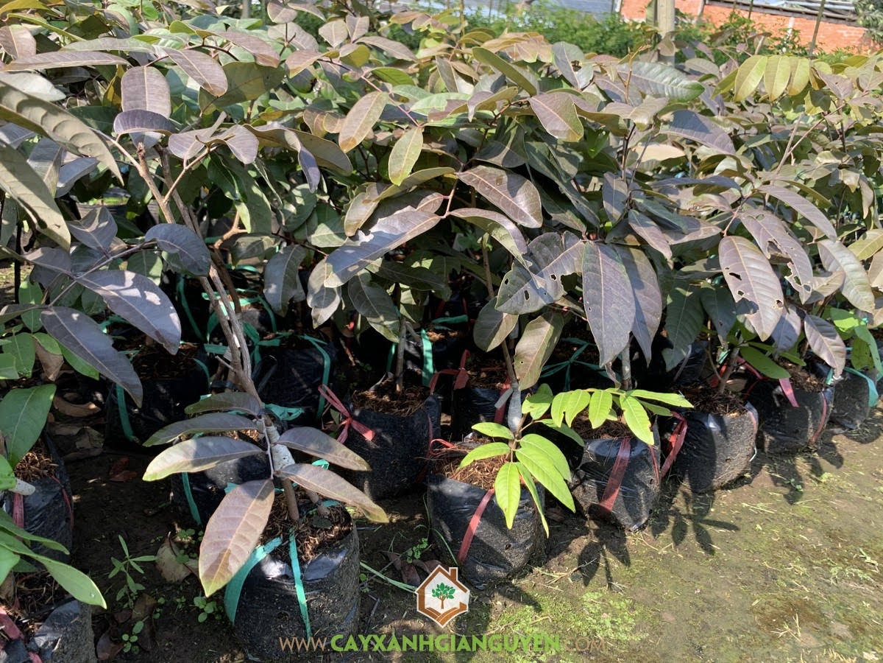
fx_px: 663
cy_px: 332
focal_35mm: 26
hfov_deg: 67.3
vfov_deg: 53.1
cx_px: 442
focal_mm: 4.2
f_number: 1.8
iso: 25
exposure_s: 1/350
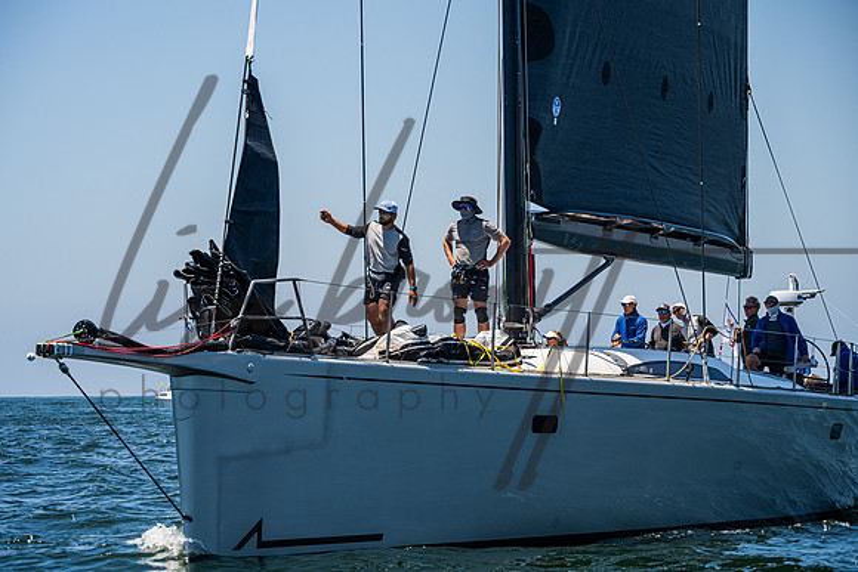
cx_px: 420
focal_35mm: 135
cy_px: 286
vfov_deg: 10.2
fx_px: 3219
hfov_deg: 15.2
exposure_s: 1/2500
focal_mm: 130
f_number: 8
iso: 500
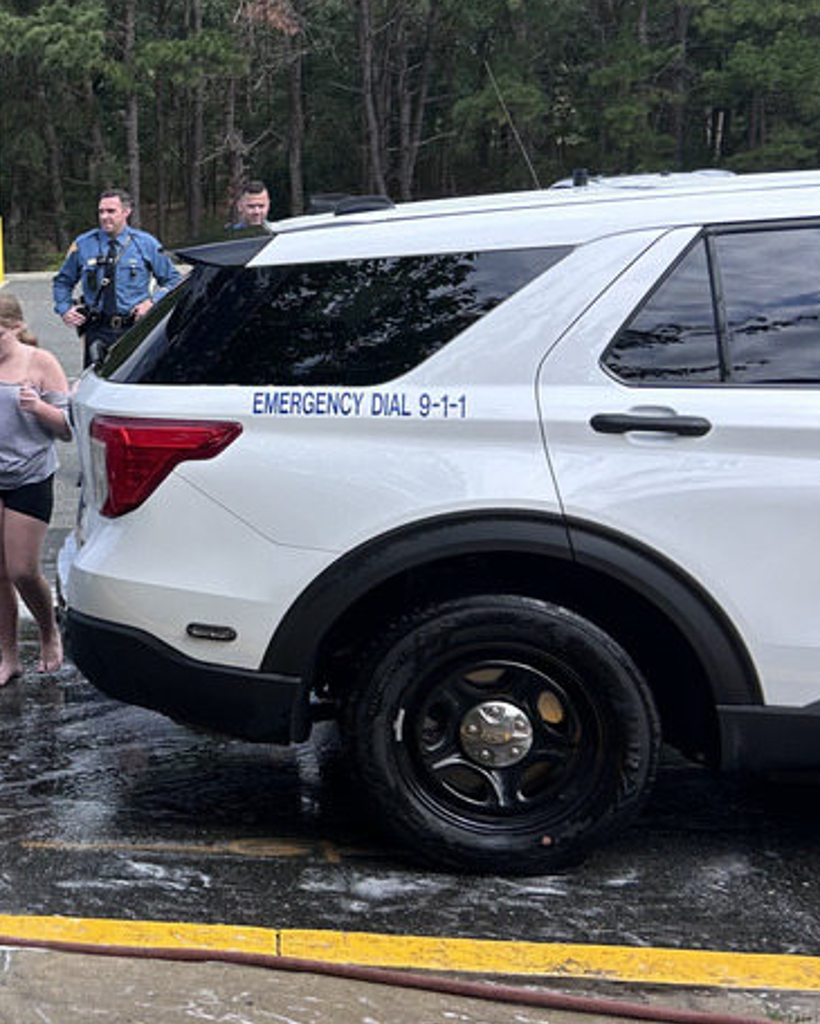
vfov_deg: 33.0
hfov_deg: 23.7
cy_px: 472
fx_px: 1729
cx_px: -225
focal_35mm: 57
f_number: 1.5
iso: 50
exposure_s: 1/2045
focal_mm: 5.7
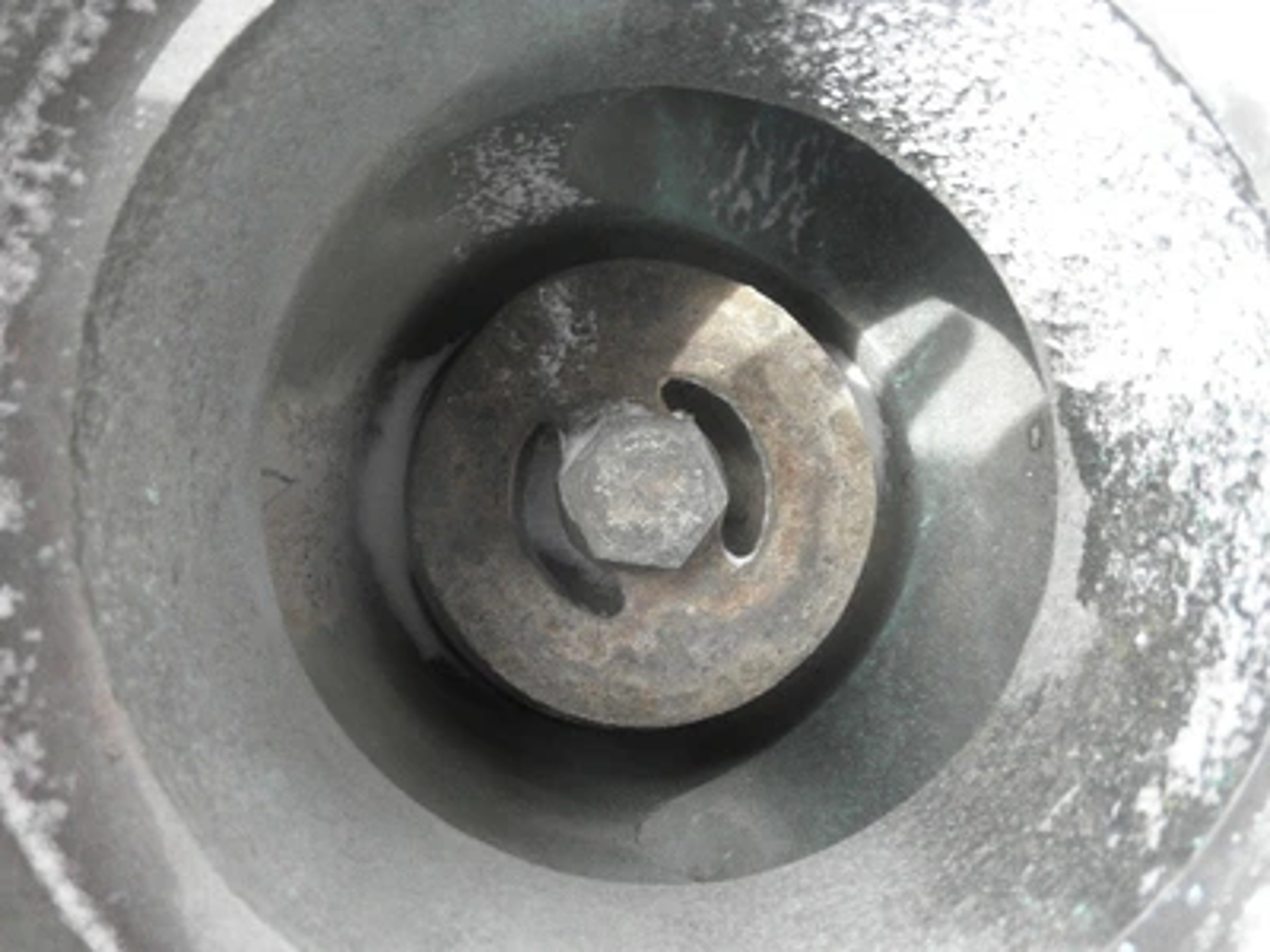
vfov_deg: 49.7
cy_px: 476
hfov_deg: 63.4
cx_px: 635
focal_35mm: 28
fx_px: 1027
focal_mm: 5
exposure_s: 1/30
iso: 64
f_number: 3
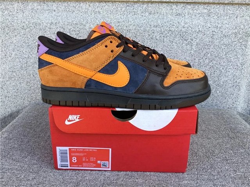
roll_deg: -0.7
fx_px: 224
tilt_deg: -17.3
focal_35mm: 31
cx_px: 125
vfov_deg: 45.4
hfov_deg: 58.4
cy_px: 94
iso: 25
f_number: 2.4
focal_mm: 3.3
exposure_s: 1/109
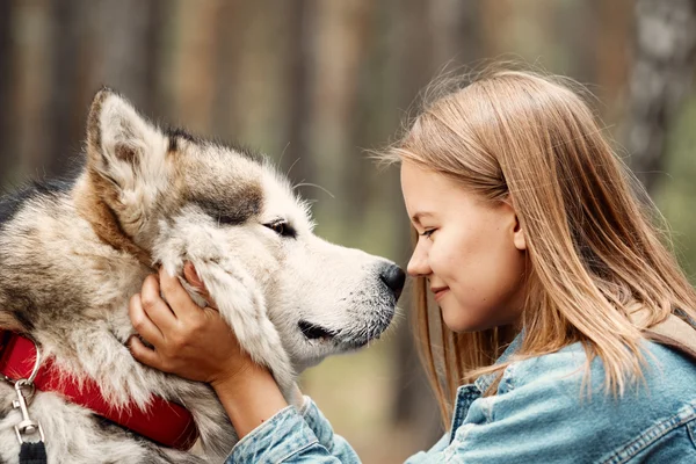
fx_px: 2610
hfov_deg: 15.2
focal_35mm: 135
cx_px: 348
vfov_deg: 10.2
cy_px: 232
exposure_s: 1/250
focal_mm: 90
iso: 400
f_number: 2
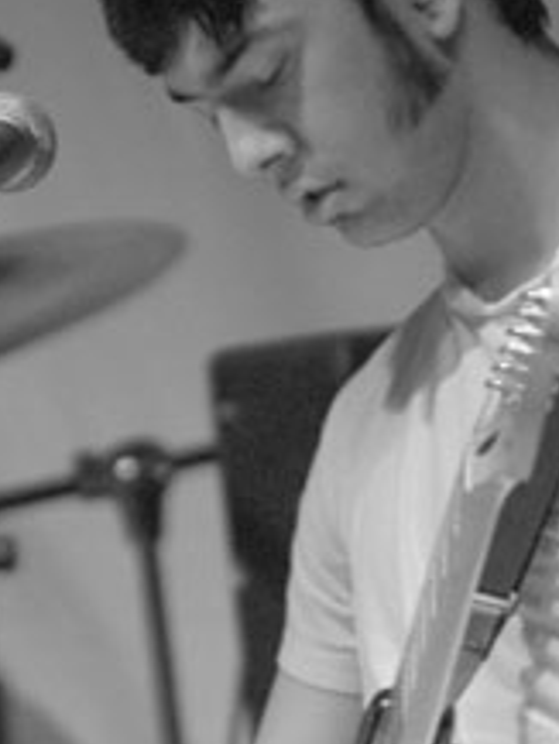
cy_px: 746
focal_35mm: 1000
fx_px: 21510
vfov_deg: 2.0
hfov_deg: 1.5
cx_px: 453
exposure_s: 1/60
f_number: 2.8
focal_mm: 200
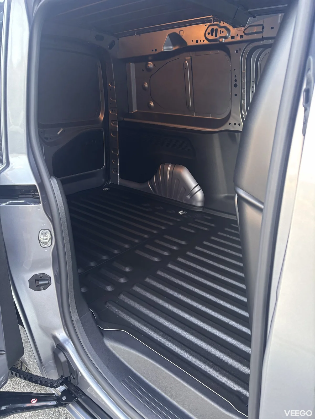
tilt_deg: -21.2
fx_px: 315
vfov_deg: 67.3
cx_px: 158
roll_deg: -1.8
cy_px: 210
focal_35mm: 26
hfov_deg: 53.1
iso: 250
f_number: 1.6
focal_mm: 5.96
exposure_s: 1/60
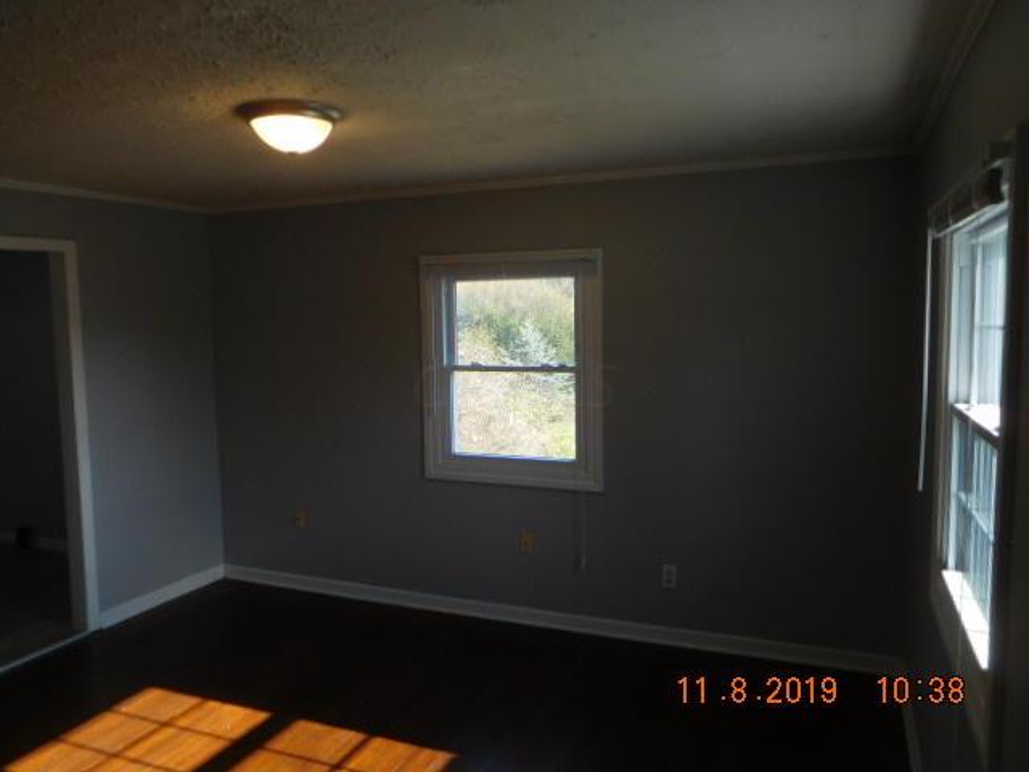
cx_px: 514
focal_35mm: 25
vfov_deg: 54.9
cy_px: 386
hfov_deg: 69.4
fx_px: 743
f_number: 3.4
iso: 125
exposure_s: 1/125
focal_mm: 4.5
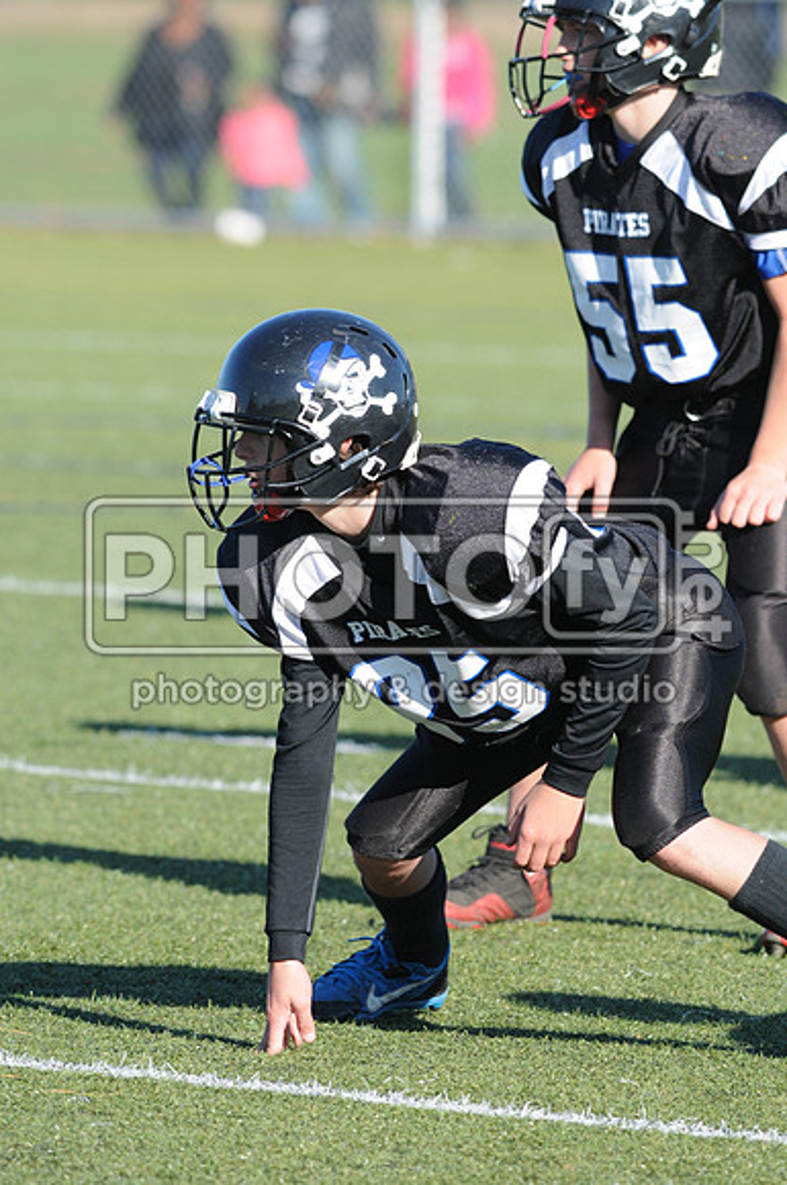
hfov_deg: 3.0
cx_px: 394
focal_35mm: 450
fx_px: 14799
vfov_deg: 4.6
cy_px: 592
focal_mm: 300
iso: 200
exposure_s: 1/500
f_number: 6.3
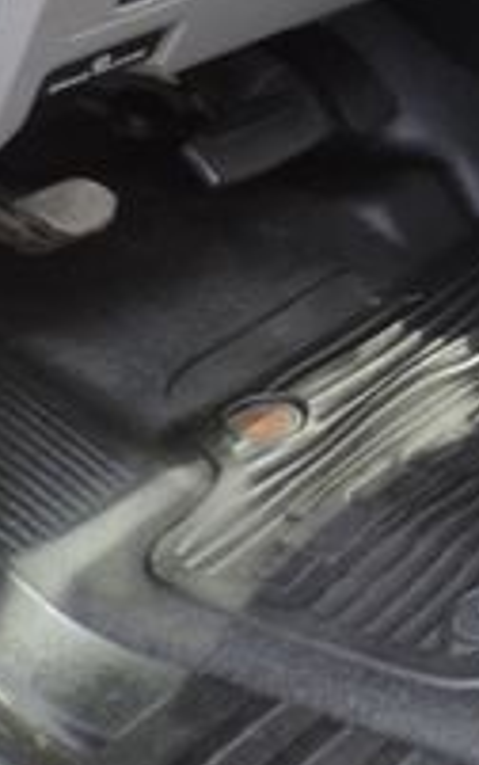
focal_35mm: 81
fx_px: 1688
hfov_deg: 12.6
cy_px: -88
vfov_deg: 23.8
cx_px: 1140
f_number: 3
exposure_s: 1/40
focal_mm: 4.3
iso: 80
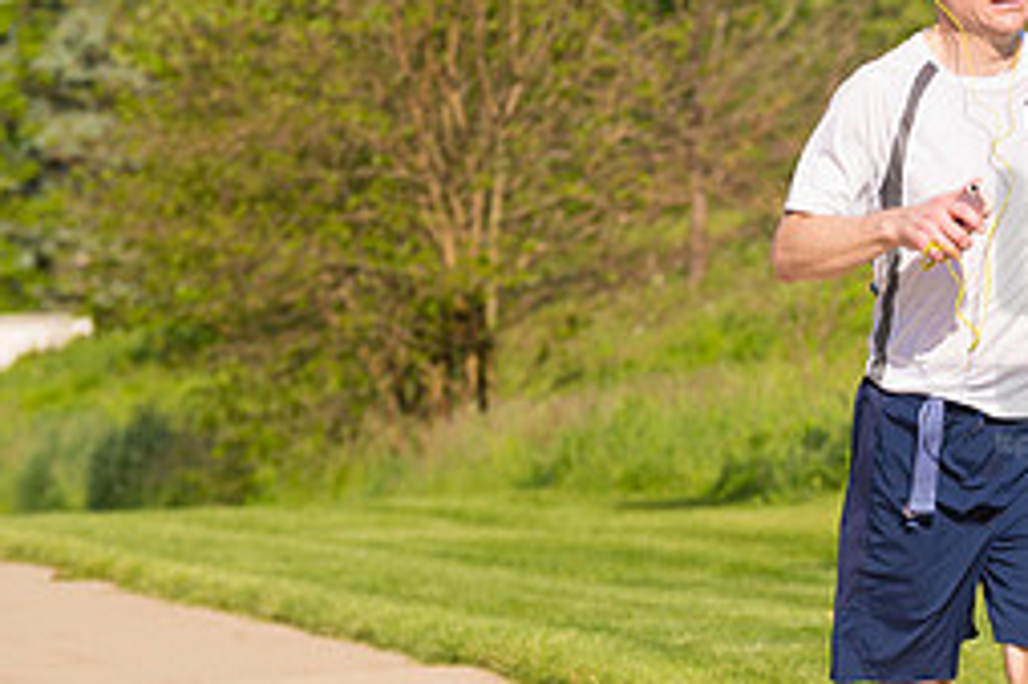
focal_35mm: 274
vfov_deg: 5.0
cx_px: 1121
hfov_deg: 7.5
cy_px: 314
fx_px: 7819
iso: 400
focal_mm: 120
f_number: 5.6
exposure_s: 1/2000
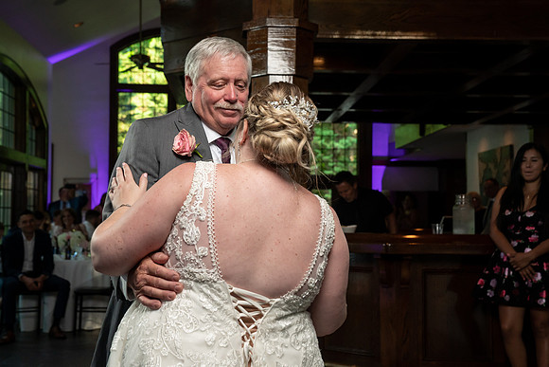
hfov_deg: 37.9
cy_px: 183
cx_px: 285
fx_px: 799
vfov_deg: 25.8
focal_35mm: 52
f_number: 5.6
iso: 2000
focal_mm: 49
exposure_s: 1/200
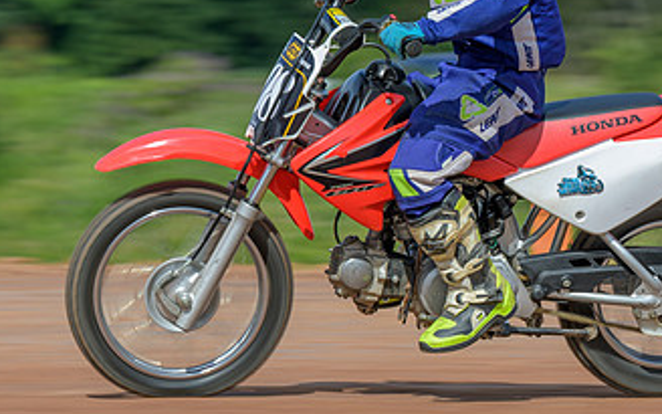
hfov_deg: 7.1
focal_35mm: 297
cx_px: 367
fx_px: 5358
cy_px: 103
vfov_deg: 4.4
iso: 72
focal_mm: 110
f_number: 8
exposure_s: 1/160
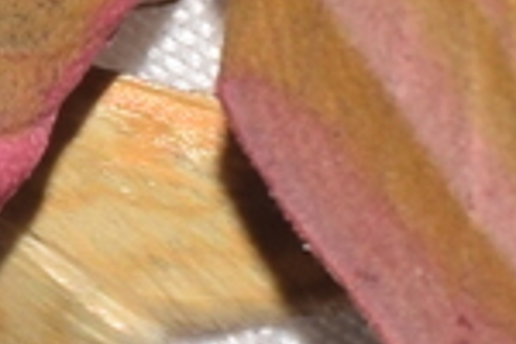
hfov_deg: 1.5
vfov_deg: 1.0
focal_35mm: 1345
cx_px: -81
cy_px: -286
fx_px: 19277
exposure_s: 1/160
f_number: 13
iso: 100
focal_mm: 140
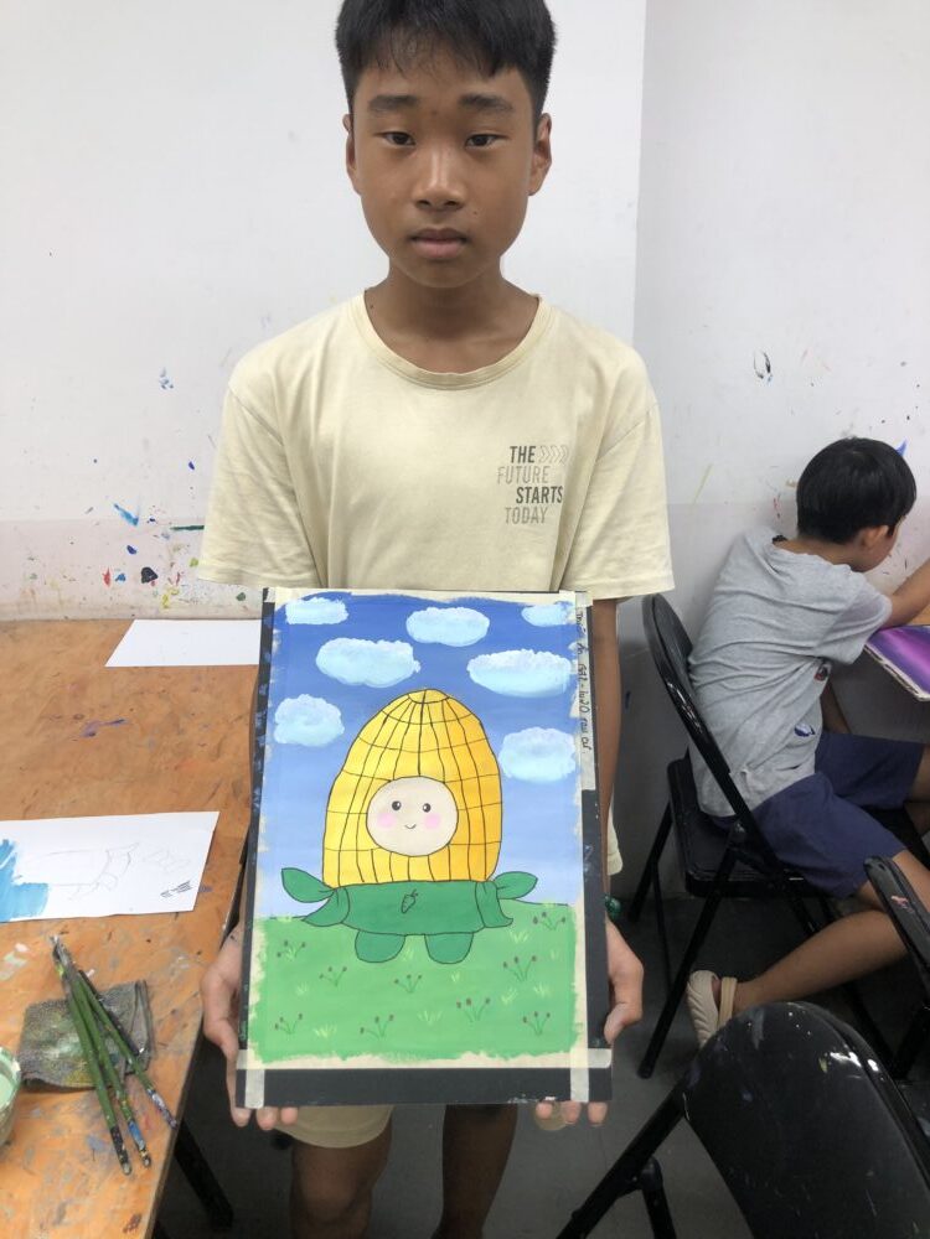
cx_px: 465
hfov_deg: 49.7
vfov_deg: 63.4
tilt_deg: -22.2
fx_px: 1003
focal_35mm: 28
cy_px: 620
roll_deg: +1.5
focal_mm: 3.99
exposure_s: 1/100
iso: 25
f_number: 1.8
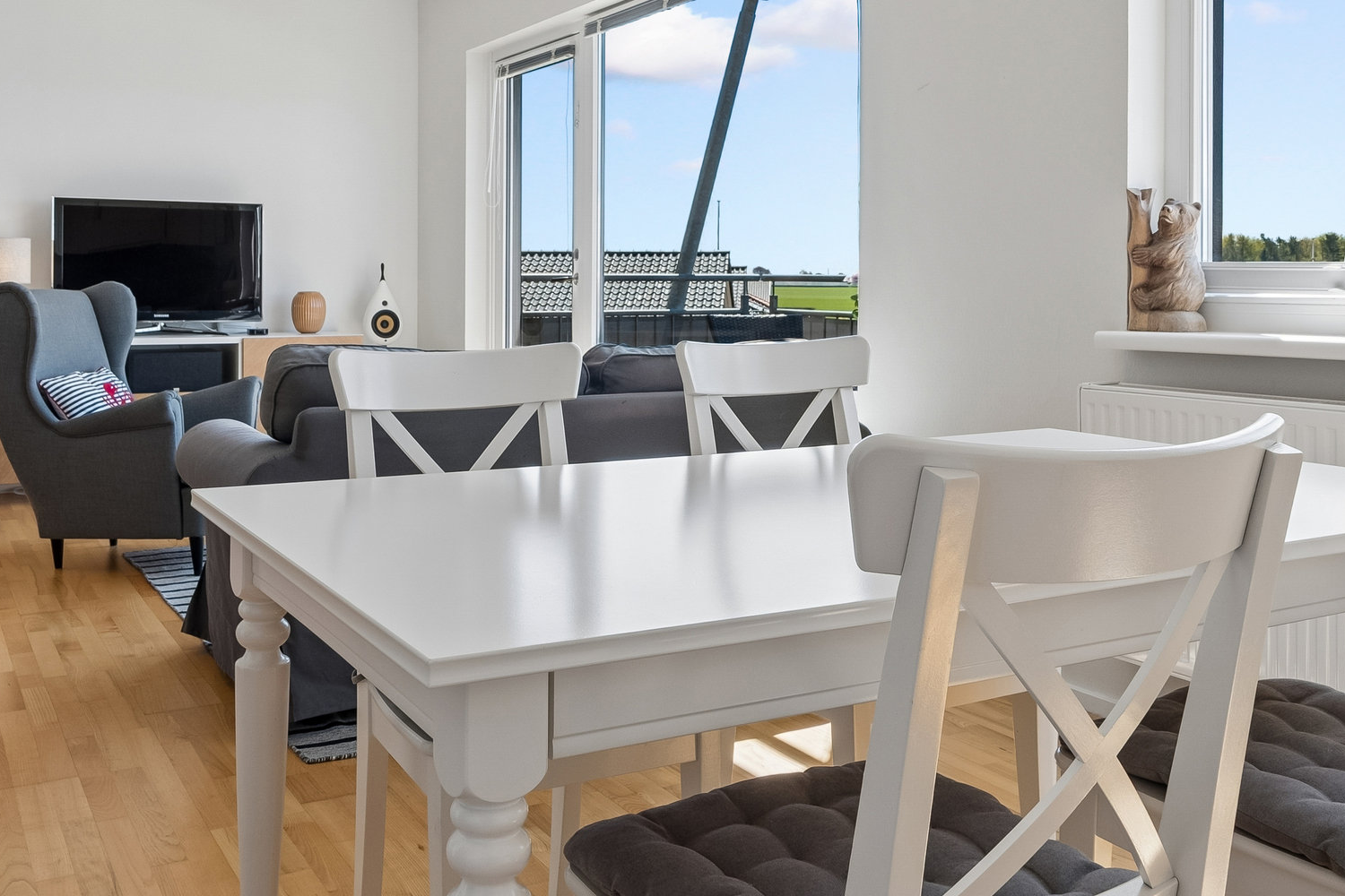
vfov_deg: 36.5
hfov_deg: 53.0
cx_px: 586
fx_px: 1345
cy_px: 301
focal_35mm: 36
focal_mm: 18
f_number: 13
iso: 400
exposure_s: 1/100
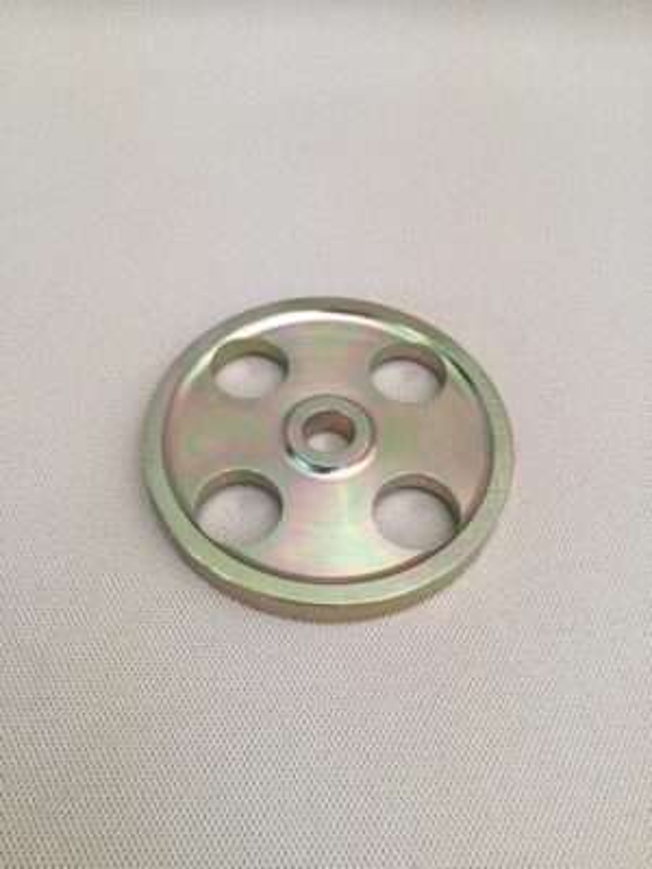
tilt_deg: -55.6
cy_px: 434
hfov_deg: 45.4
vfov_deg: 58.4
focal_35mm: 31
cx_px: 326
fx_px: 779
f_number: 2.4
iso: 32
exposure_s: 1/30
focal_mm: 3.3
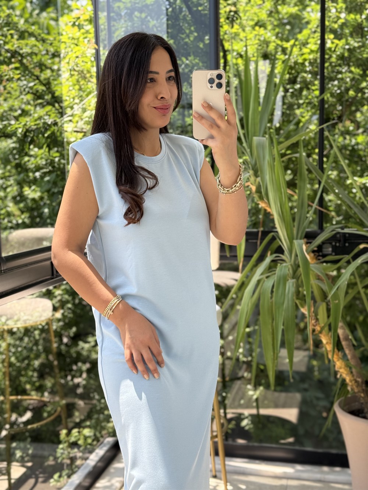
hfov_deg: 30.3
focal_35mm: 48
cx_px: 184
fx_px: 680
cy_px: 245
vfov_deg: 39.7
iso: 80
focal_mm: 6.76
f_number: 1.78
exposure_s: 1/400
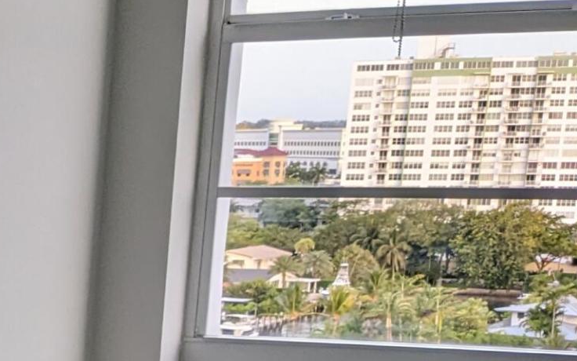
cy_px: 594
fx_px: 1761
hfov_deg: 15.3
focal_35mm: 112
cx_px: -550
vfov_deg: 11.1
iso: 46
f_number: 1.73
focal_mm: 4.38
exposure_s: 1/56
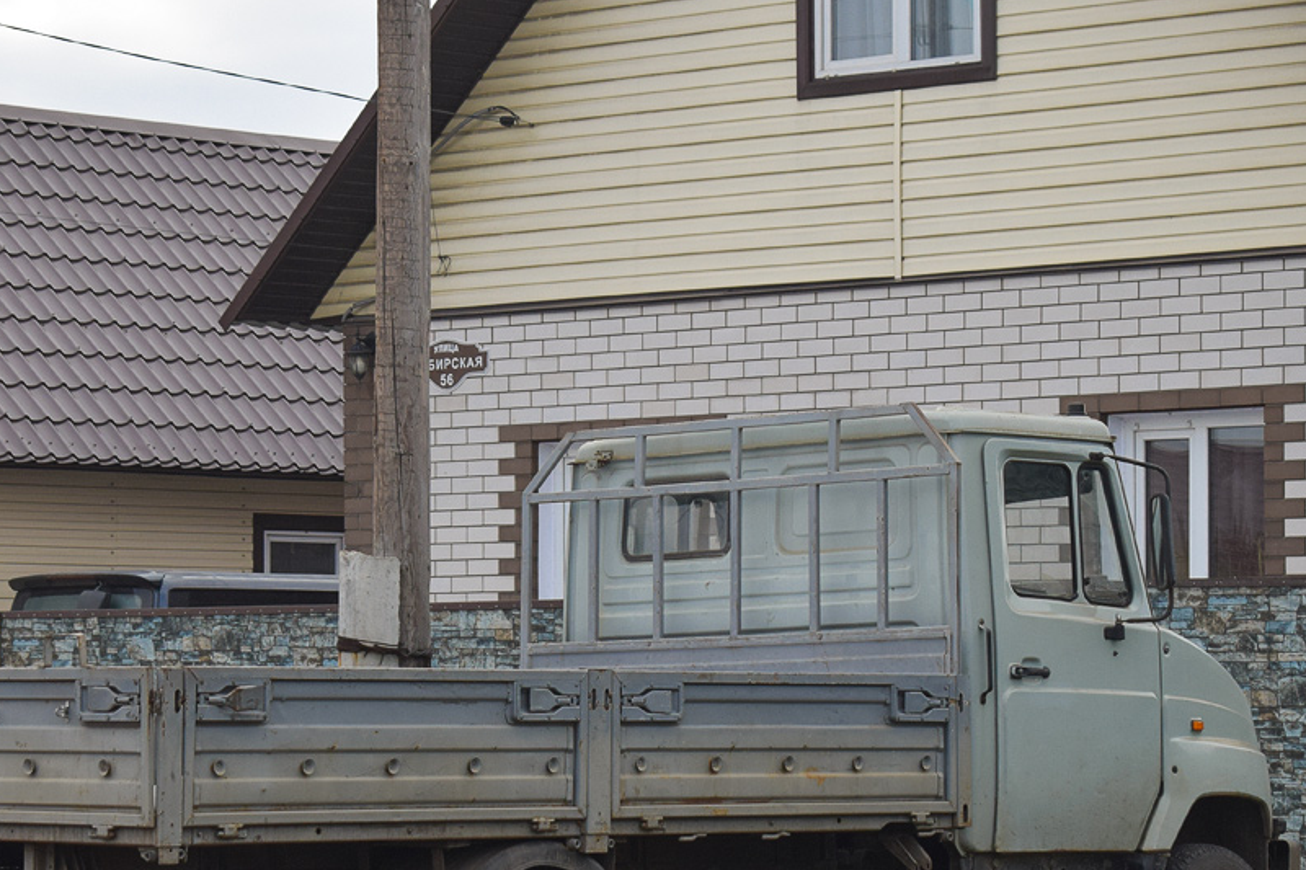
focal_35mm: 124
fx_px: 4488
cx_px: 539
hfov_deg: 16.5
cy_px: 596
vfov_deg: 11.1
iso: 400
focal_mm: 55
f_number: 7.1
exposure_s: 1/800
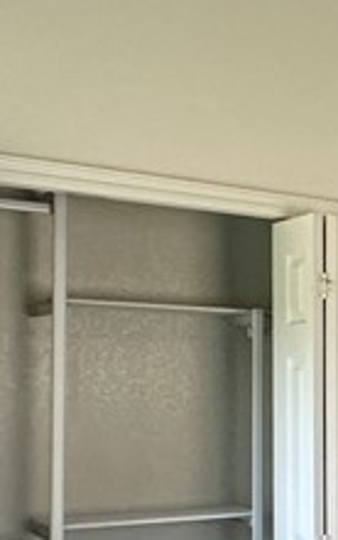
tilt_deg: -0.7
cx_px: 921
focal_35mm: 69
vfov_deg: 29.2
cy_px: 411
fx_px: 1014
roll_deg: +0.4
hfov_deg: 12.4
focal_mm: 2.22
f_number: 2.2
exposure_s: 1/120
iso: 200
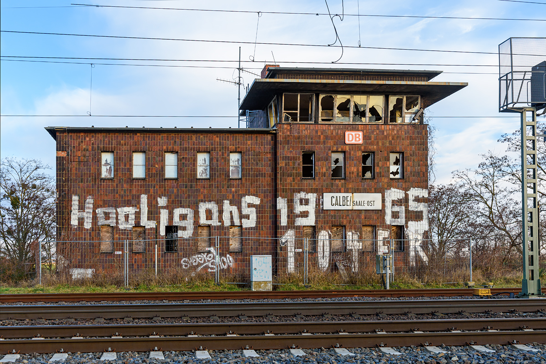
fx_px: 500
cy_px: 182
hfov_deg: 57.2
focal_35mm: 33
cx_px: 273
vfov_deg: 40.0
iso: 200
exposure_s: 1/200
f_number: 7.1
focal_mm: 22
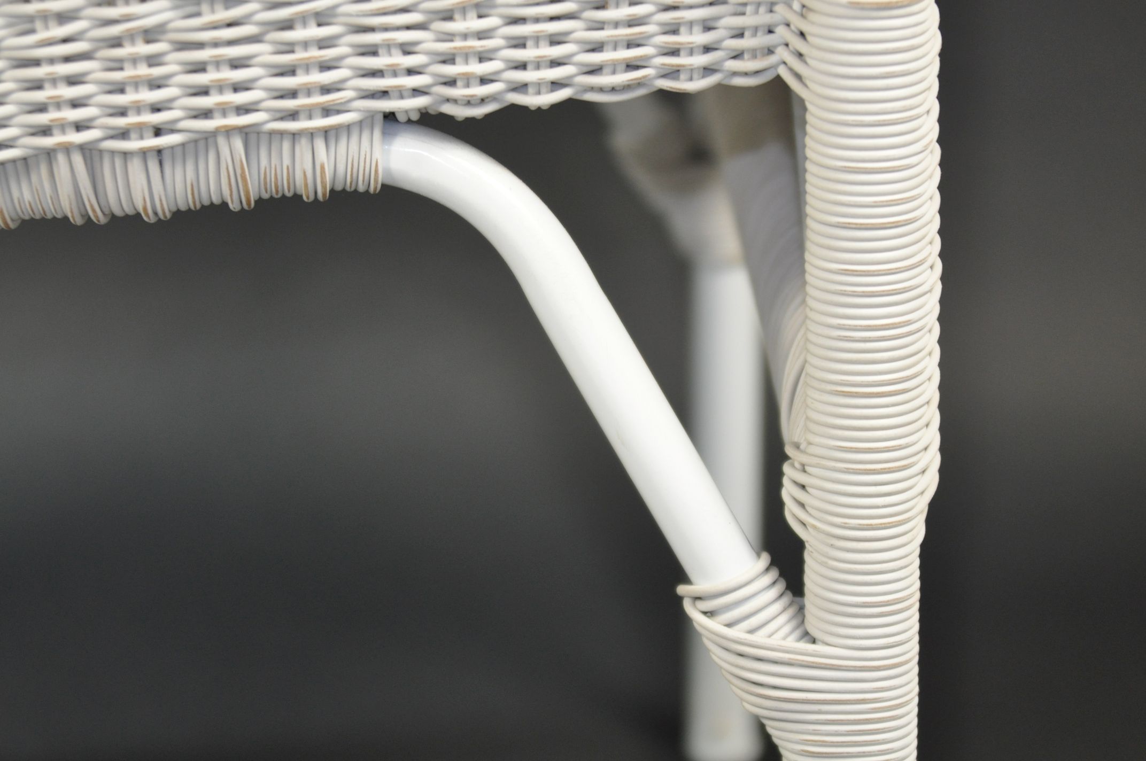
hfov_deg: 16.1
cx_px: 573
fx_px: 4054
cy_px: 380
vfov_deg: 10.7
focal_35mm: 128
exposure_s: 1/125
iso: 800
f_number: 4
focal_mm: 85
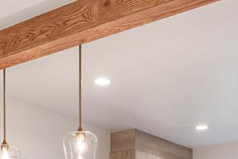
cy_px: 266
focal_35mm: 79
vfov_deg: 15.4
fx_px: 522
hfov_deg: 25.6
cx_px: 90
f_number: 10
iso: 500
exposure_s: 1/13
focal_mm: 20
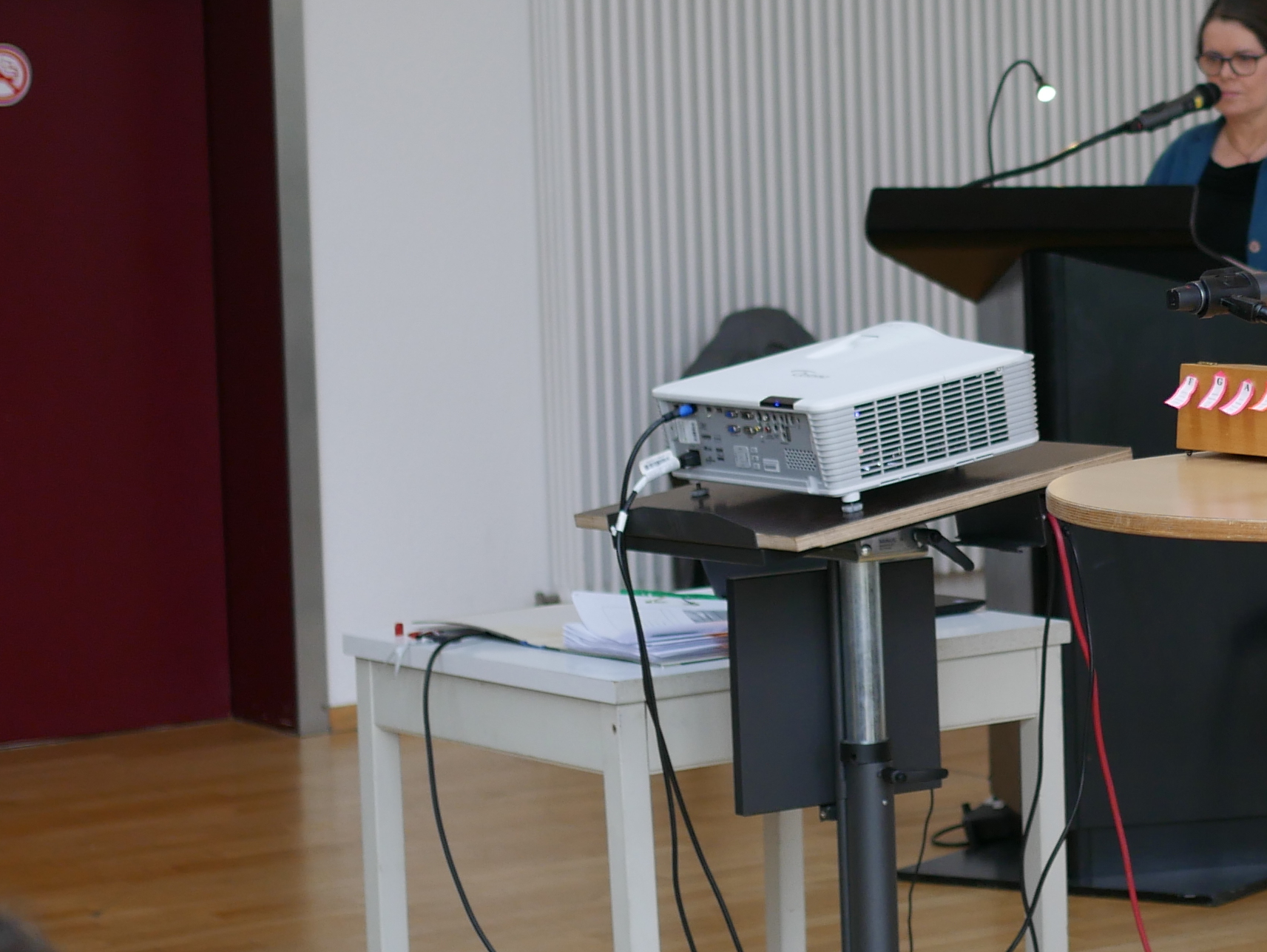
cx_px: 1274
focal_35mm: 134
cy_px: 297
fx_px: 4908
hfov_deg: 14.5
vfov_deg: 11.1
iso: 200
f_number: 1.8
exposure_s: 1/125
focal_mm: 25
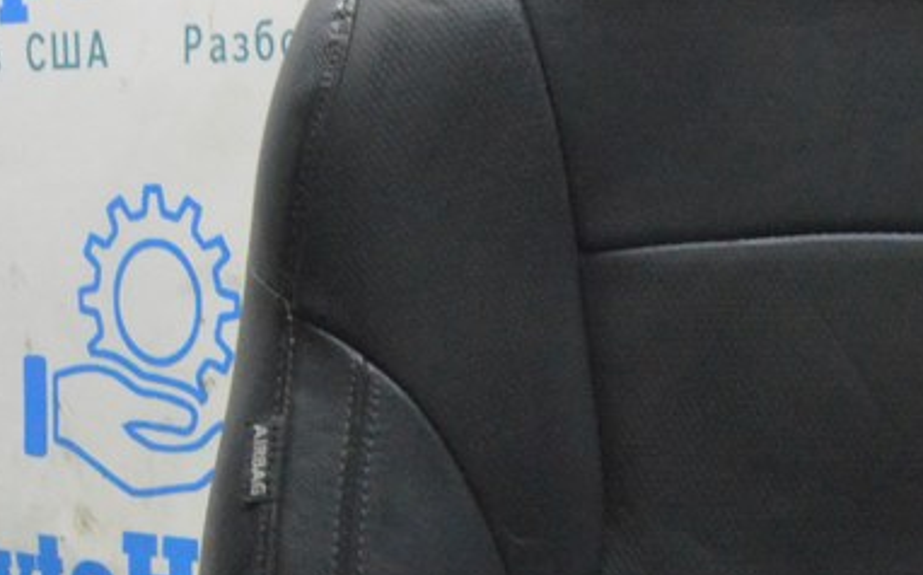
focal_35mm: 82
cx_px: 795
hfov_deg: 24.6
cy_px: 581
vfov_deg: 15.6
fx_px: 2061
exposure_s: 1/15
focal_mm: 20
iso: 6400
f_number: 20
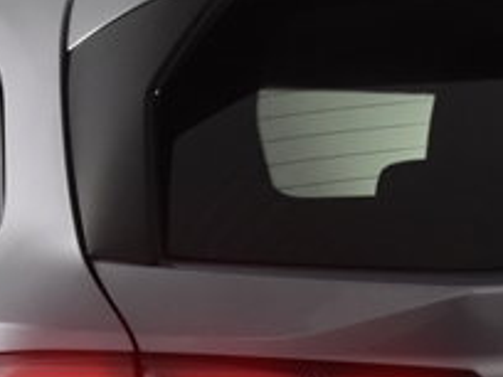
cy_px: 612
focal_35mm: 224
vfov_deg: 6.5
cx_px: 513
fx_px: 3261
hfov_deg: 8.8
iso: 1600
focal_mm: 31
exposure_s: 1/100
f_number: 5
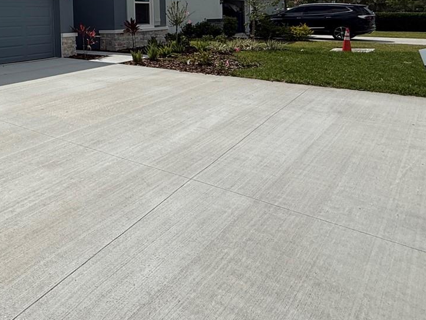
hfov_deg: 49.9
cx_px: 21
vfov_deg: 41.4
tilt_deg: +1.4
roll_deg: +0.9
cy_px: 25
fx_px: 381
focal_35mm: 31
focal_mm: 2.22
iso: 50
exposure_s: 1/5618
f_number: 2.2
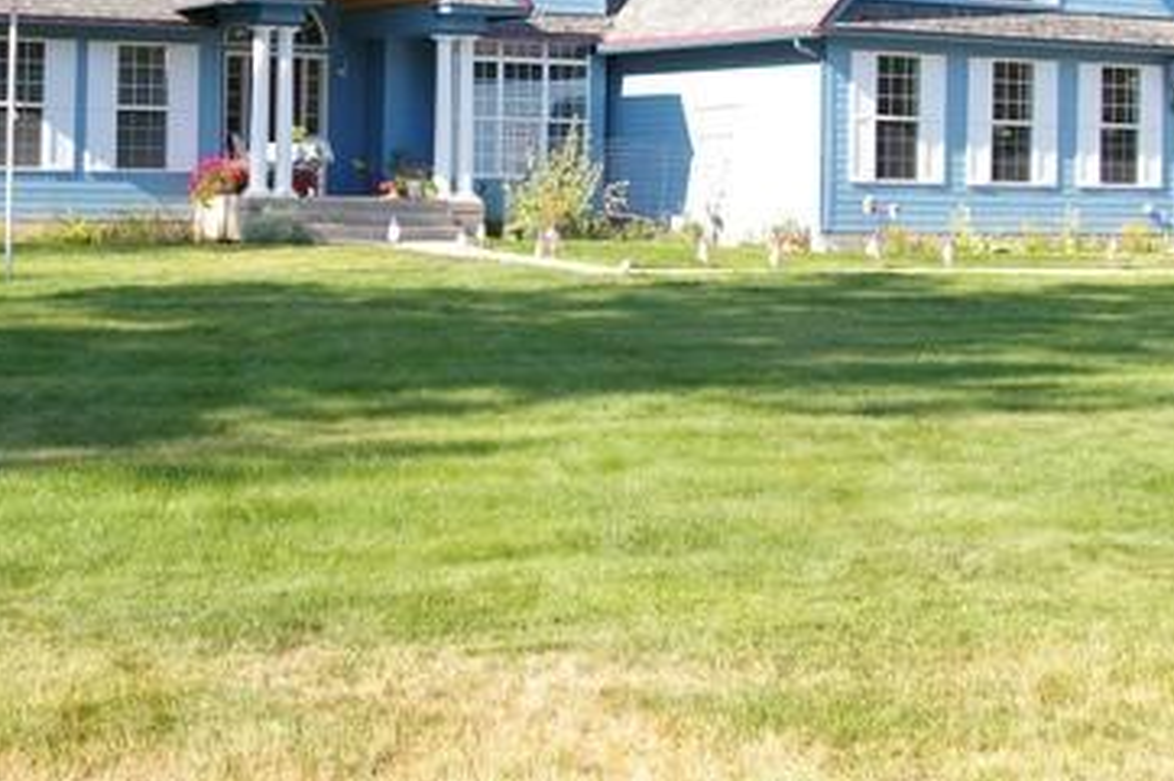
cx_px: 344
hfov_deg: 29.0
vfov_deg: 19.4
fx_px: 2249
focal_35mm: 69
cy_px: 94
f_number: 8
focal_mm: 26
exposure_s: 1/500
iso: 800
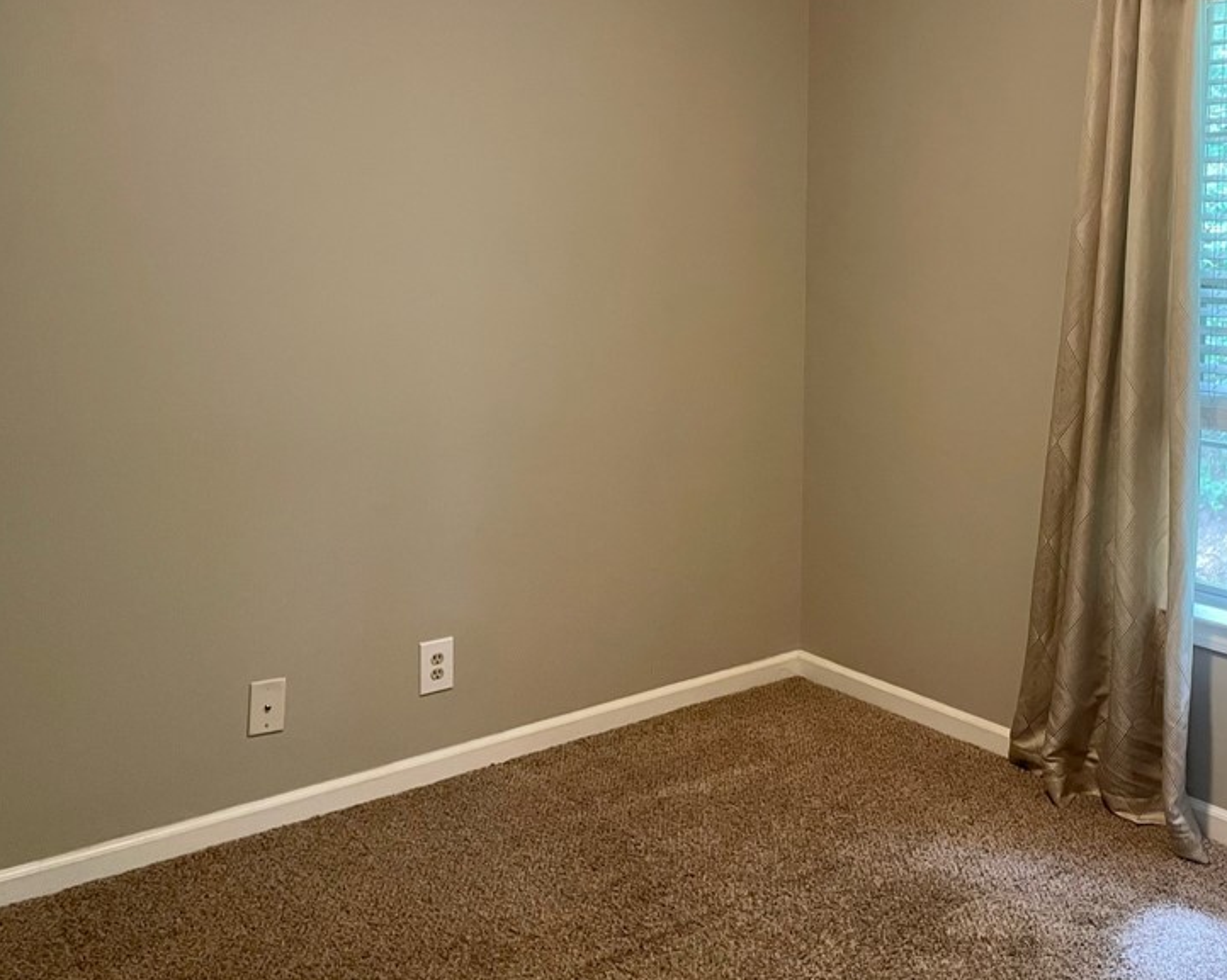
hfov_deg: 49.2
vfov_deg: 40.7
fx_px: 1307
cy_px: 347
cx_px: 838
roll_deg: -0.7
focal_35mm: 36
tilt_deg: -4.7
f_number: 1.6
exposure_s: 1/60
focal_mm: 4.2
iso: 400
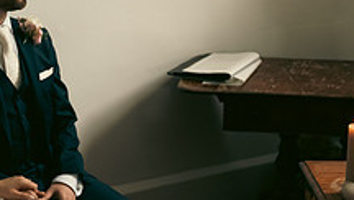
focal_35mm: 90
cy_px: 39
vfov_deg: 13.4
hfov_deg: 23.6
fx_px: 846
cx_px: 131
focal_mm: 32
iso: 800
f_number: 3.5
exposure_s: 1/160
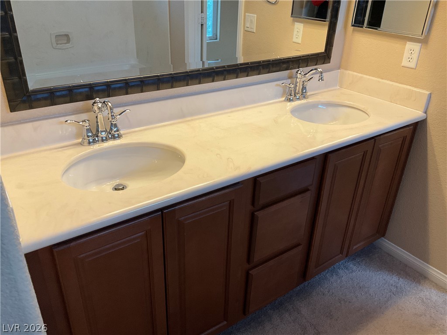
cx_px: 224
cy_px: 168
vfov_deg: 48.2
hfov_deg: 61.7
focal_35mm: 29
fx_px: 374
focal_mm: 3
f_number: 1.8
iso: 100
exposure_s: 1/60
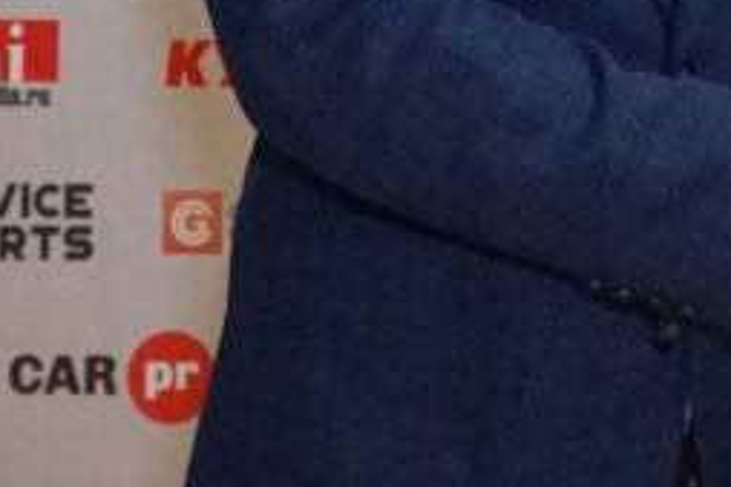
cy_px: -327
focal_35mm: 109
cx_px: 590
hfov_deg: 18.6
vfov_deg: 11.8
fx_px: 2212
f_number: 4
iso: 4000
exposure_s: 1/160
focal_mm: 18
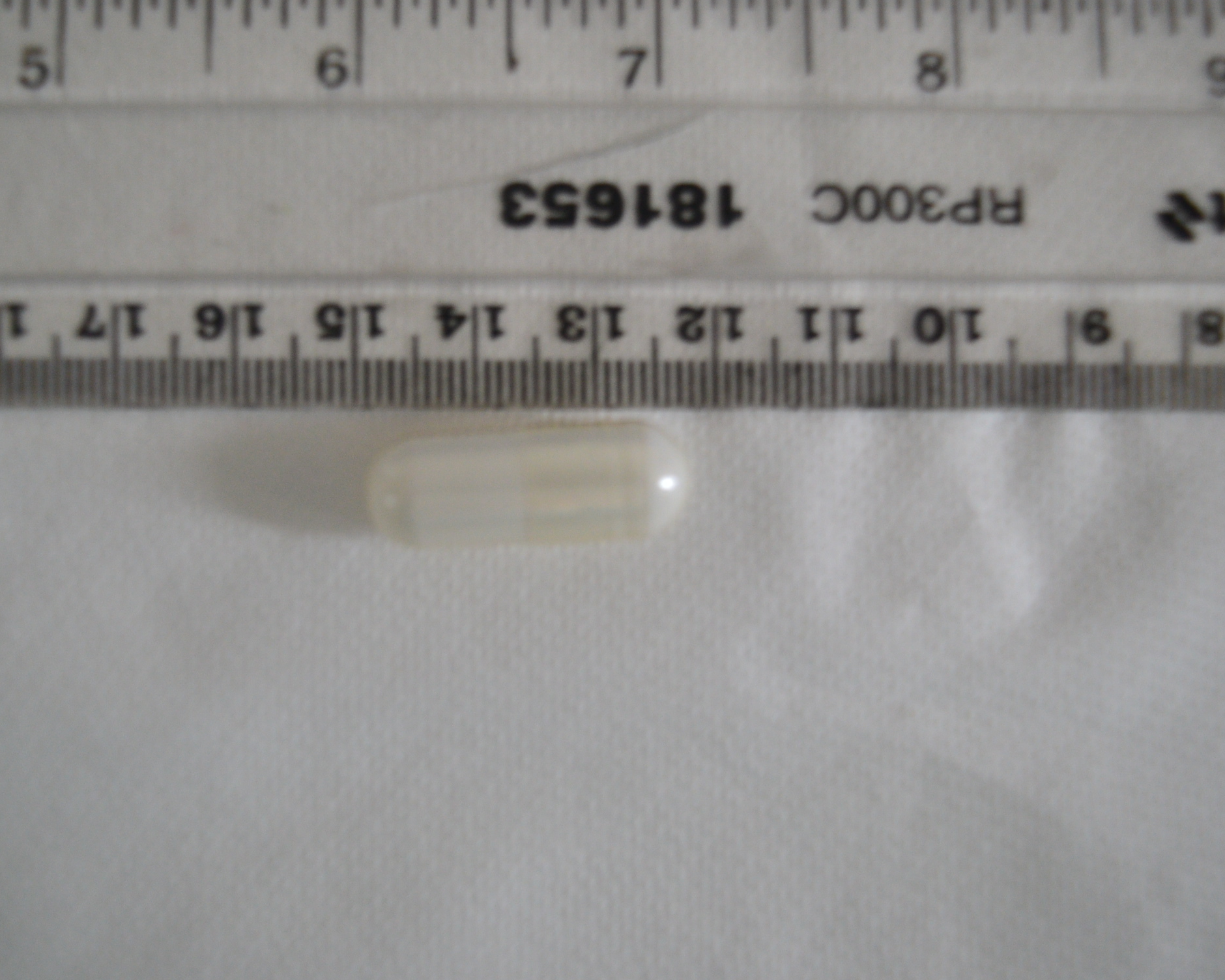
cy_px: 497
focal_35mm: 47
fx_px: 1689
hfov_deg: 39.8
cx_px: 528
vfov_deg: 32.4
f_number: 4
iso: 800
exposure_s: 1/15
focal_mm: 27
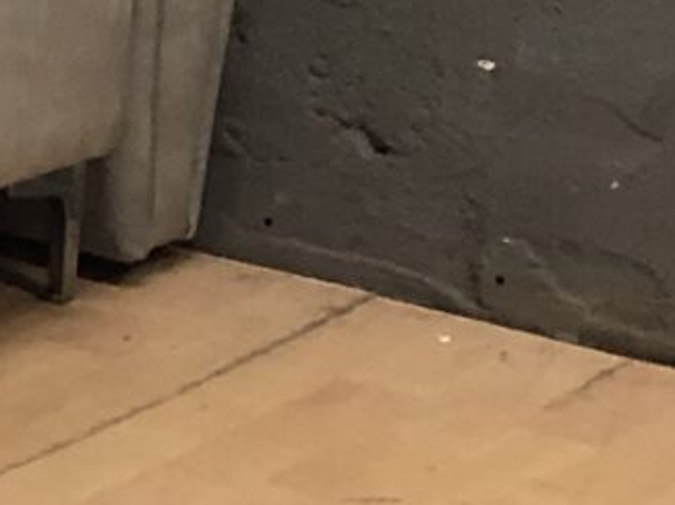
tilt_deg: -9.0
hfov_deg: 7.3
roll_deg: -1.5
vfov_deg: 6.6
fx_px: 4287
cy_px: -304
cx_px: -1708
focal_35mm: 220
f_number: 1.8
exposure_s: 1/17
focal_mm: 3.99
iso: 80
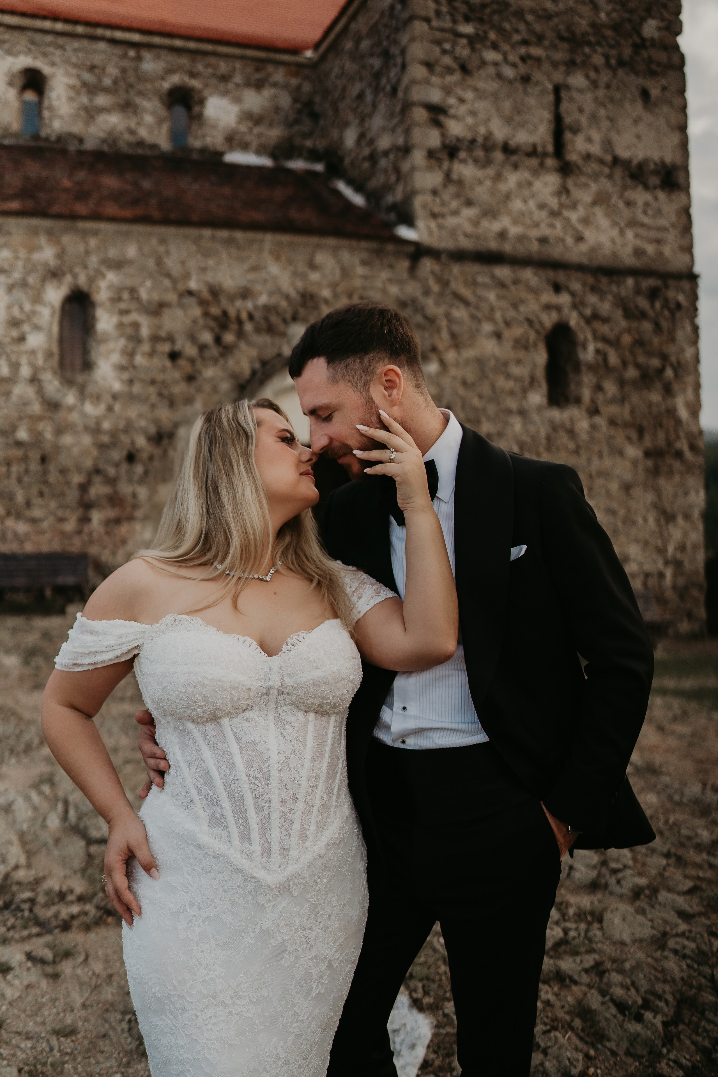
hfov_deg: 37.9
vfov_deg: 54.4
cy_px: 538
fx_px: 1047
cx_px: 359
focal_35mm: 35
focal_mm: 35
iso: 640
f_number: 1.8
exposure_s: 1/6400
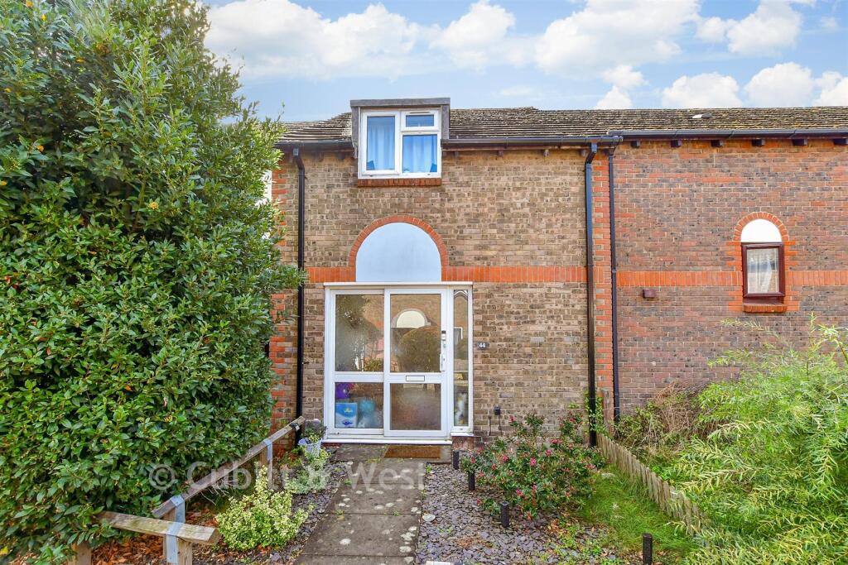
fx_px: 353
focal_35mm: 15
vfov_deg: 77.3
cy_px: 282
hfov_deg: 100.4
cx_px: 424
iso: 400
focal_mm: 10
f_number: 8
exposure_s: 1/160
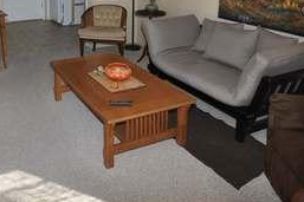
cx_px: 78
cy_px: -3
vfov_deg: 34.2
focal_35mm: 35
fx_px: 295
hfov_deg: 52.2
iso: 200
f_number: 4
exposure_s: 1/60
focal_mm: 10
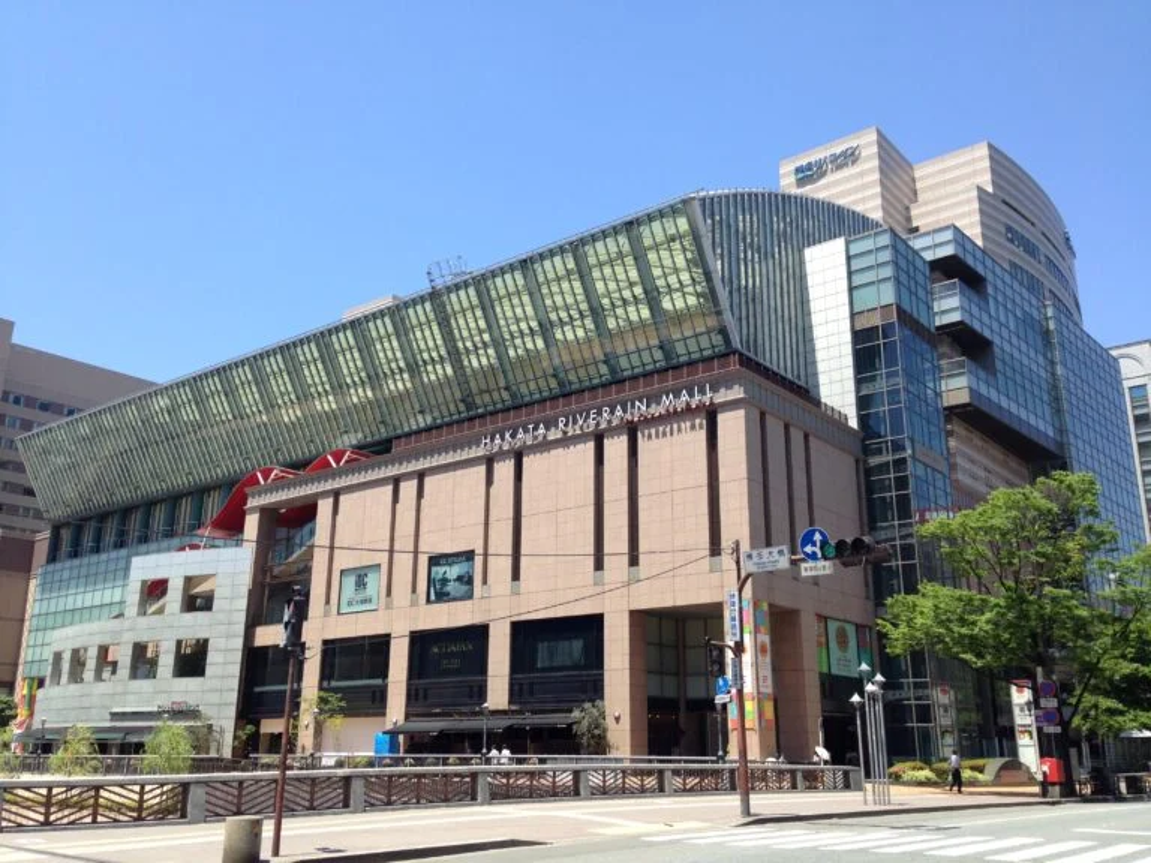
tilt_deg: +17.5
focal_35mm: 33
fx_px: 1097
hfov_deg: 55.4
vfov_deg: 42.9
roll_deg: -1.1
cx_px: 576
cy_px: 432
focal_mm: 4.12
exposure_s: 1/797
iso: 50
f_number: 2.4
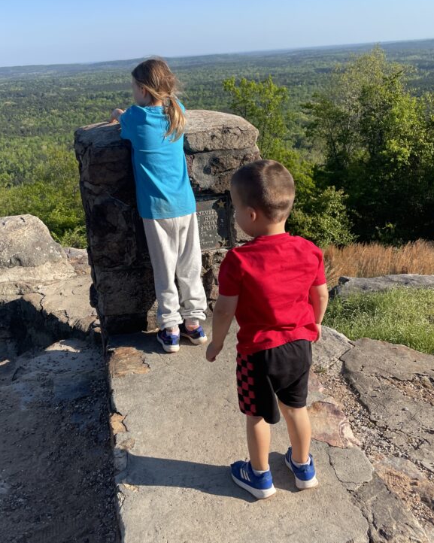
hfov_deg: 41.0
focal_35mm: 36
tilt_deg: -20.5
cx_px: 179
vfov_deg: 50.2
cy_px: 241
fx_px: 578
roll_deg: +1.3
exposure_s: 1/2451
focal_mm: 4.2
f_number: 1.6
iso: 32
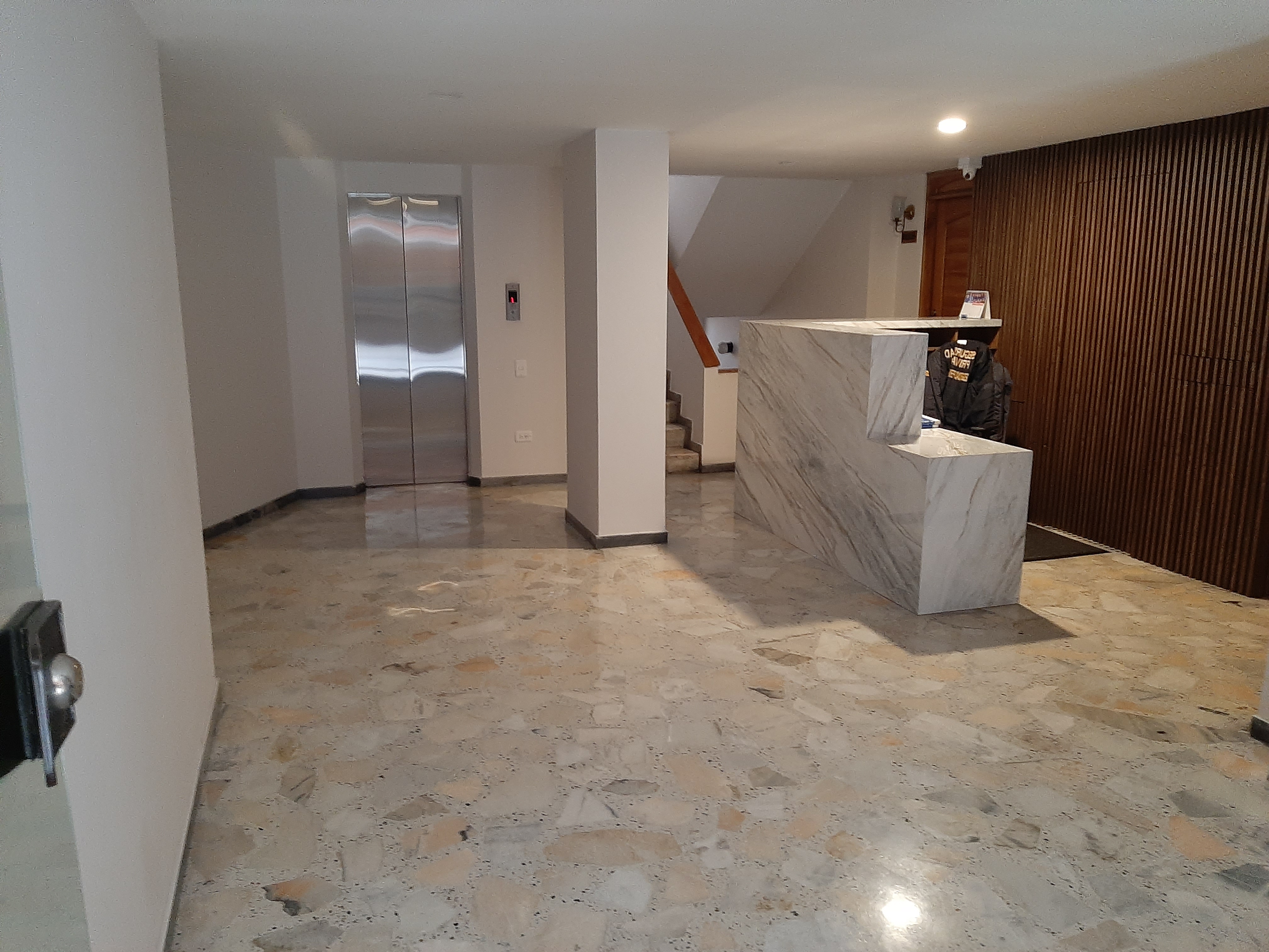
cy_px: 476
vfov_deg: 53.1
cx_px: 634
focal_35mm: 26
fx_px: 953
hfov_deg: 67.3
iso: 250
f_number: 1.7
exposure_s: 1/25
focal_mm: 3.93
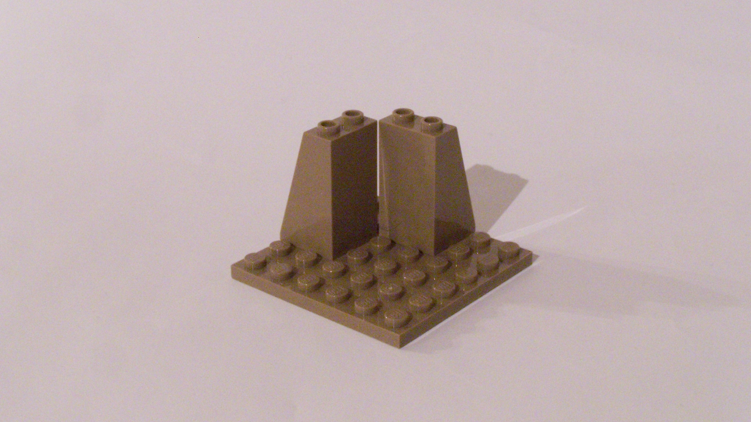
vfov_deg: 16.3
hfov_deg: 28.6
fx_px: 1474
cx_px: 373
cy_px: 139
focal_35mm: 74
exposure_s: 1/2
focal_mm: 11.1
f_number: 8
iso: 400
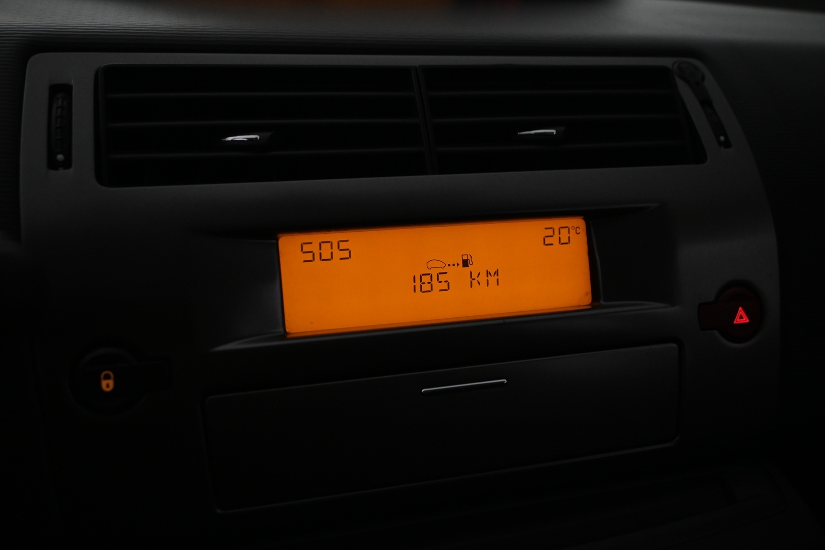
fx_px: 756
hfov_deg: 57.2
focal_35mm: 33
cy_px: 275
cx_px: 412
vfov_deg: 40.0
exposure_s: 1/60
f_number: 4
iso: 1600
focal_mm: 22
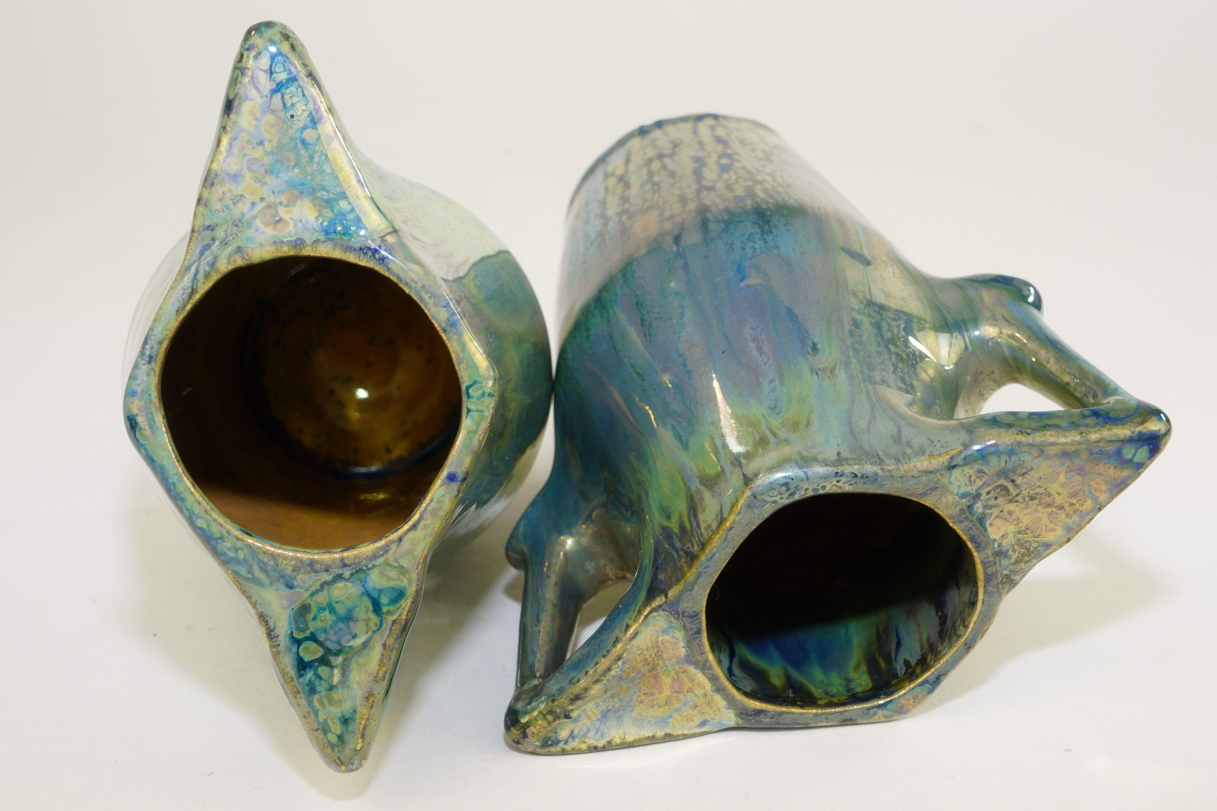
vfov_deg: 25.1
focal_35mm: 54
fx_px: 1825
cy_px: 406
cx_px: 608
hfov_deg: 36.9
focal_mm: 54
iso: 320
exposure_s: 1/40
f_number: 14
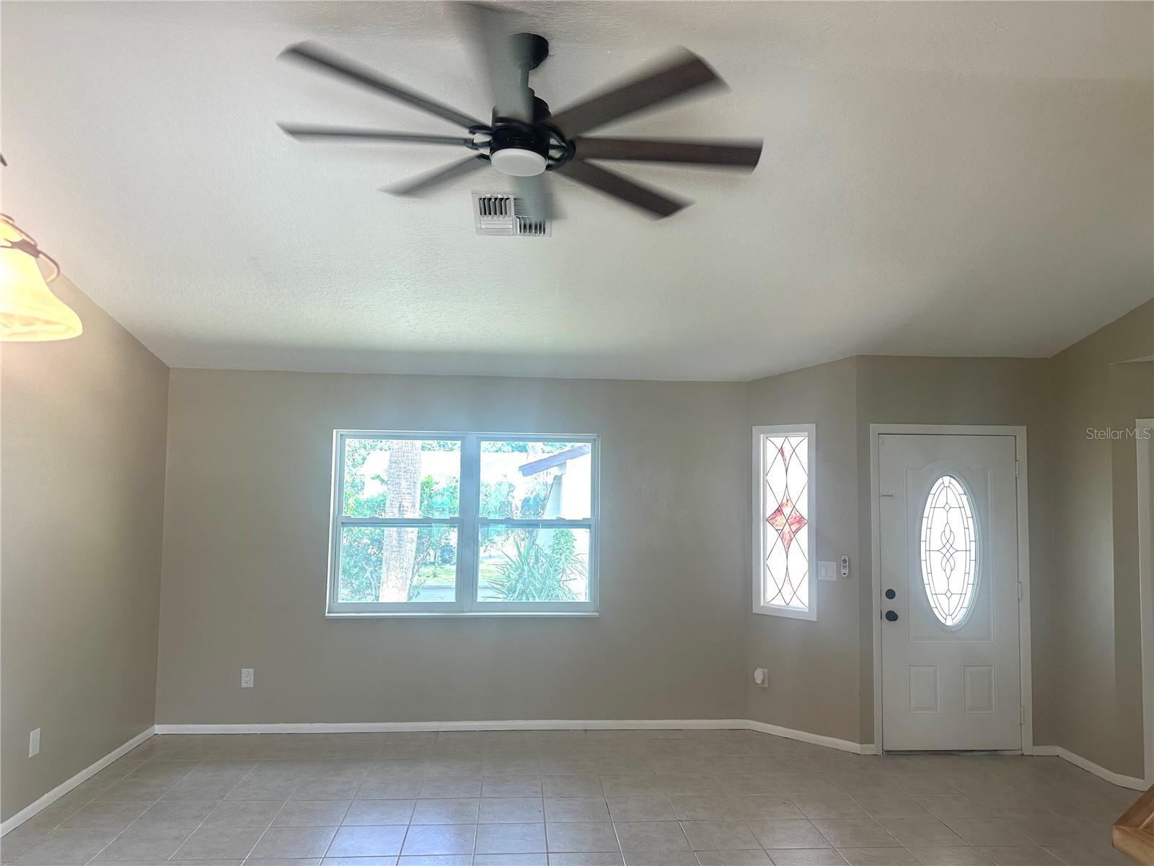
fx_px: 800
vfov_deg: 56.8
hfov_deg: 71.6
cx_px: 577
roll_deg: -0.5
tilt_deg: +2.5
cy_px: 433
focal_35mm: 24
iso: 100
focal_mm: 6.86
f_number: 1.78
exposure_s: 1/120
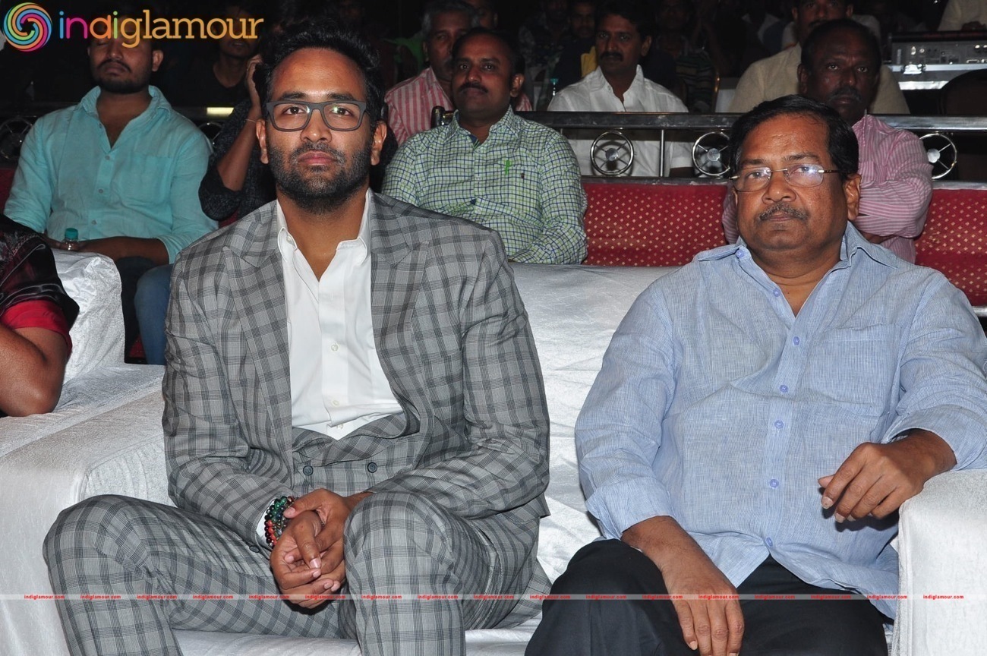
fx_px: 2383
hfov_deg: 23.4
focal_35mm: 87
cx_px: 494
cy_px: 328
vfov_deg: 15.7
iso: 400
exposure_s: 1/125
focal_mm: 58
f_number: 11
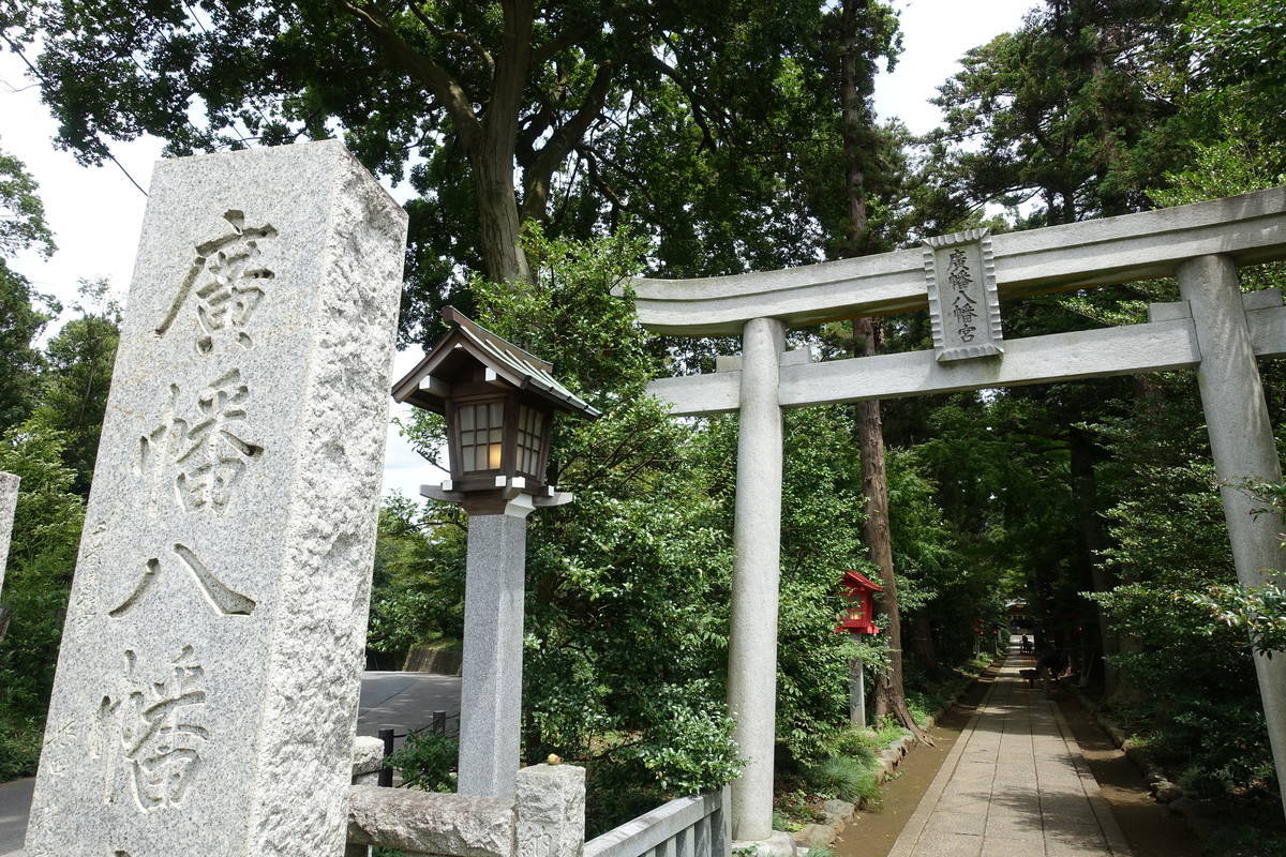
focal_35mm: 24
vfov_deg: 53.1
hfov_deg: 73.7
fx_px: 857
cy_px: 428
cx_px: 643
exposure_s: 1/320
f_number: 5.6
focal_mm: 8.8
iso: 125
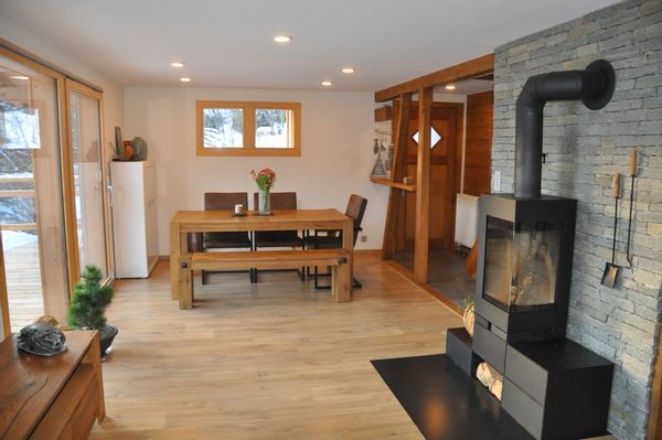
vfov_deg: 47.9
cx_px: 331
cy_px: 220
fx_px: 496
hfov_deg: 67.4
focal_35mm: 27
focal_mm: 18
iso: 800
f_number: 4
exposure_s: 1/60
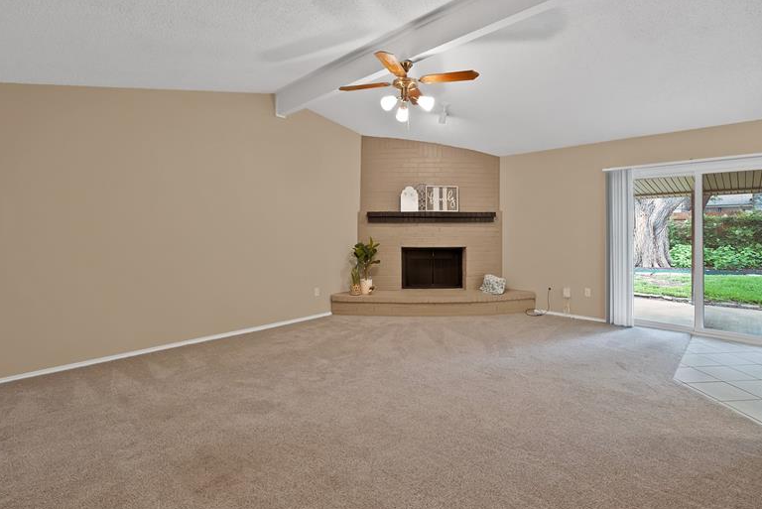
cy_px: 226
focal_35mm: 16
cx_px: 404
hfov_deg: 96.6
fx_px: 339
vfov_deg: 73.6
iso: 640
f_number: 9
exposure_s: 2
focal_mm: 12
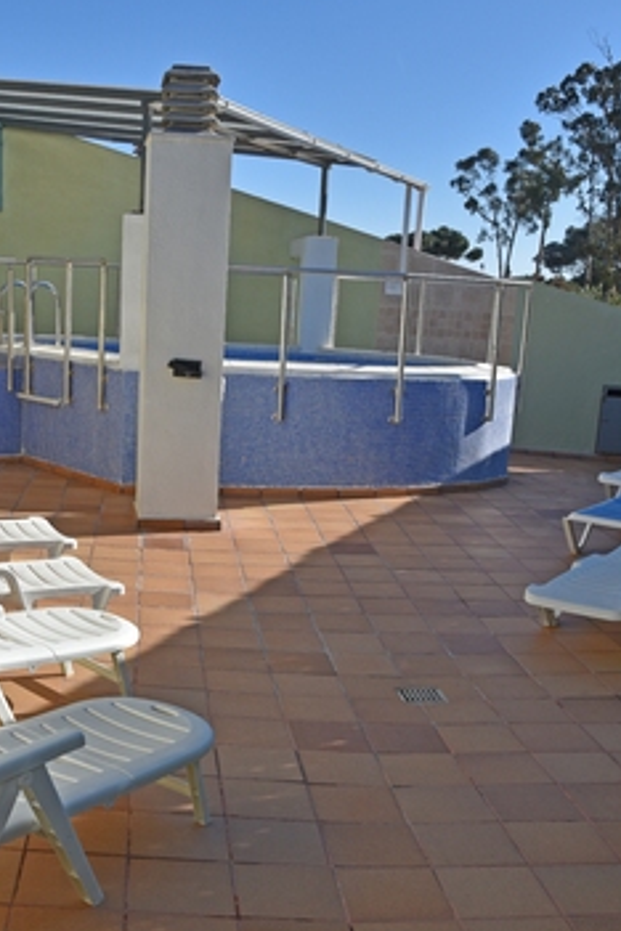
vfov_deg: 46.9
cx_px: 226
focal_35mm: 41
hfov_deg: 32.4
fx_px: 1061
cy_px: 589
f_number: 10
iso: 200
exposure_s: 1/400
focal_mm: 24
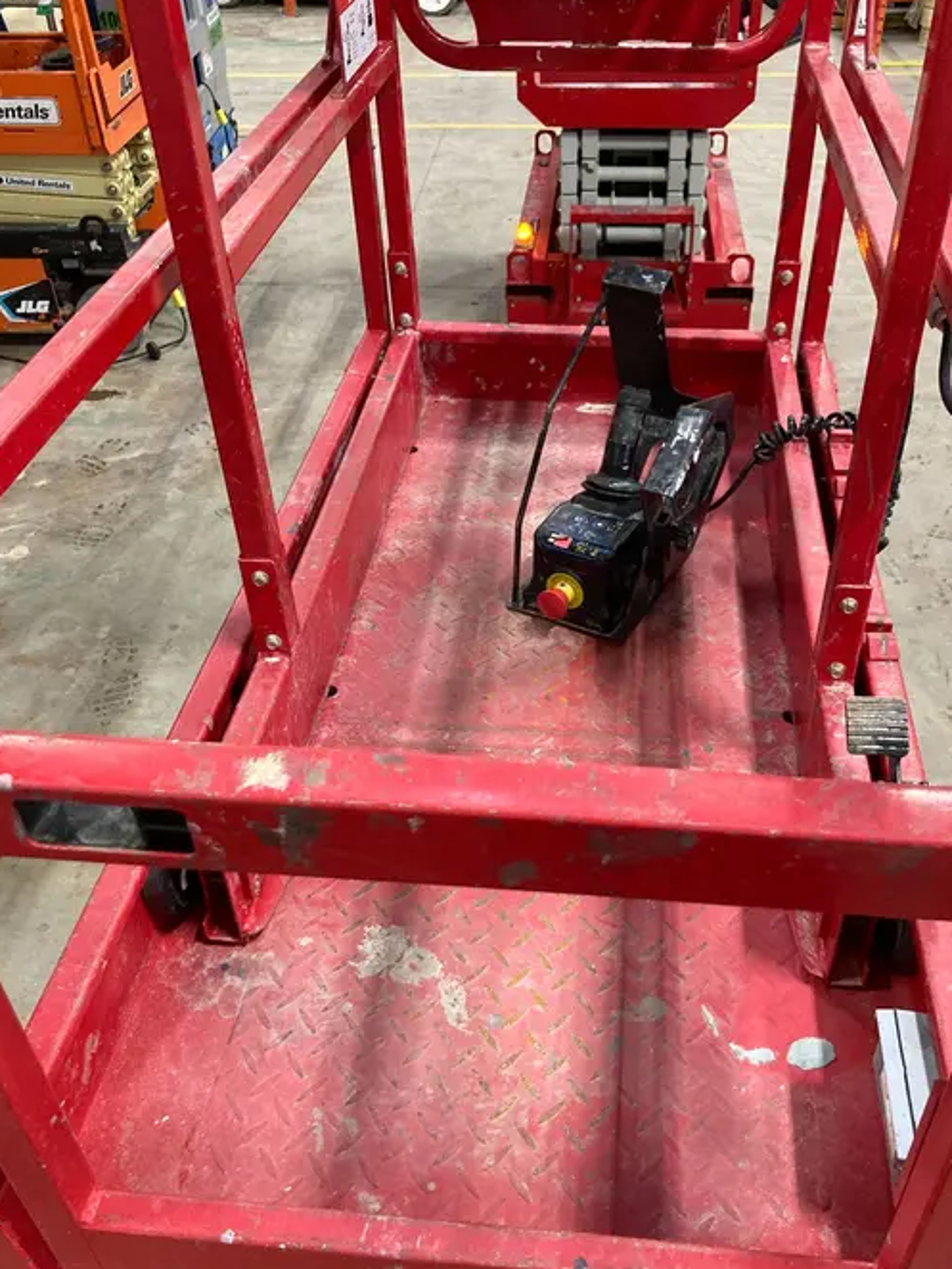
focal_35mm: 31
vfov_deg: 58.3
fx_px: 1136
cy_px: 597
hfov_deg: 45.4
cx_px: 515
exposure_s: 1/54
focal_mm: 3.99
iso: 320
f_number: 1.8
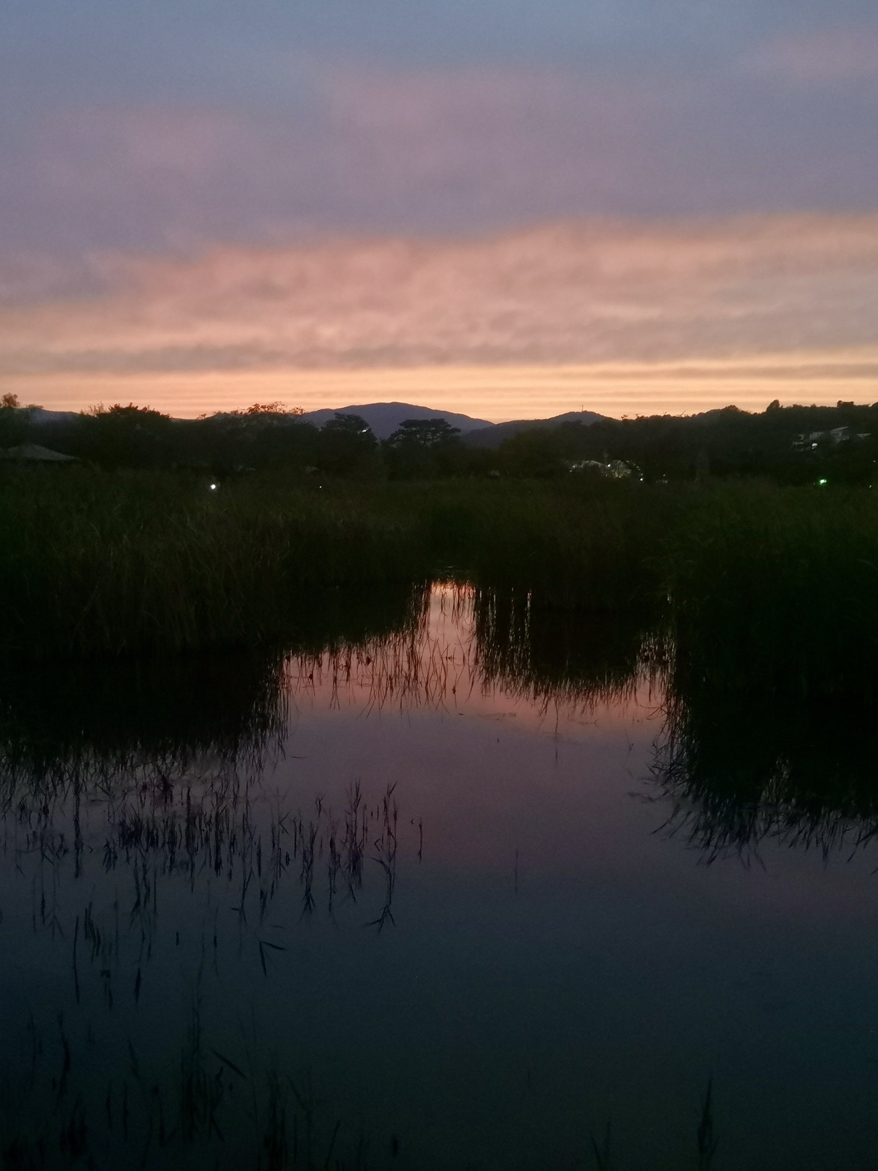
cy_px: 595
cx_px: 449
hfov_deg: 36.8
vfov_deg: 47.9
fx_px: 1319
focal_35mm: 39
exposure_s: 1/17.1
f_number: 1.8
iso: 1600
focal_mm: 5.58
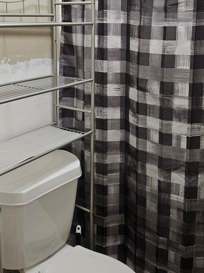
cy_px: 83
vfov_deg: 43.0
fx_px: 338
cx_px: 106
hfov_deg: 33.6
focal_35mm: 43
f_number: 1.7
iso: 320
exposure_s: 1/120
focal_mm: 6.3
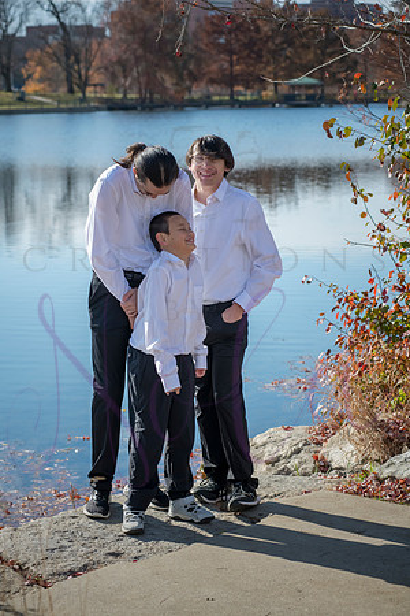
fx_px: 1469
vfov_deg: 23.6
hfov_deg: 15.9
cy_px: 308
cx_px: 205
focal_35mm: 86
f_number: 5.6
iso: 400
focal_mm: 86
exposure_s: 1/800
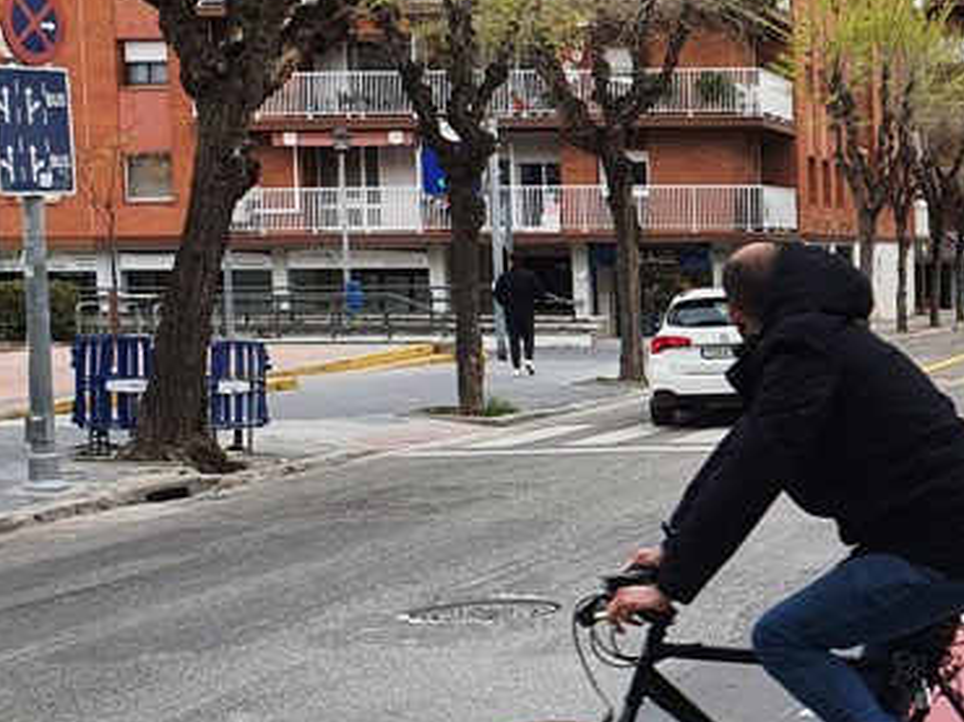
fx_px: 2004
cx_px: 1076
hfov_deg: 25.0
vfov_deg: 20.4
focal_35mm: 72
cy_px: 459
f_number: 2.4
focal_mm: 4.32
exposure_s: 1/341
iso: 50
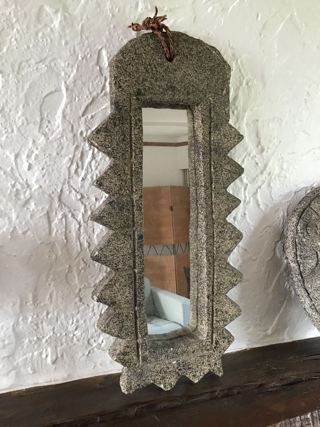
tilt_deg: -10.1
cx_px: 160
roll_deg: +0.0
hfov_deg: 45.4
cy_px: 214
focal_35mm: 31
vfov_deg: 58.4
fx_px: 382
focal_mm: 3.3
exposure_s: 1/33
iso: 80
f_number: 2.4
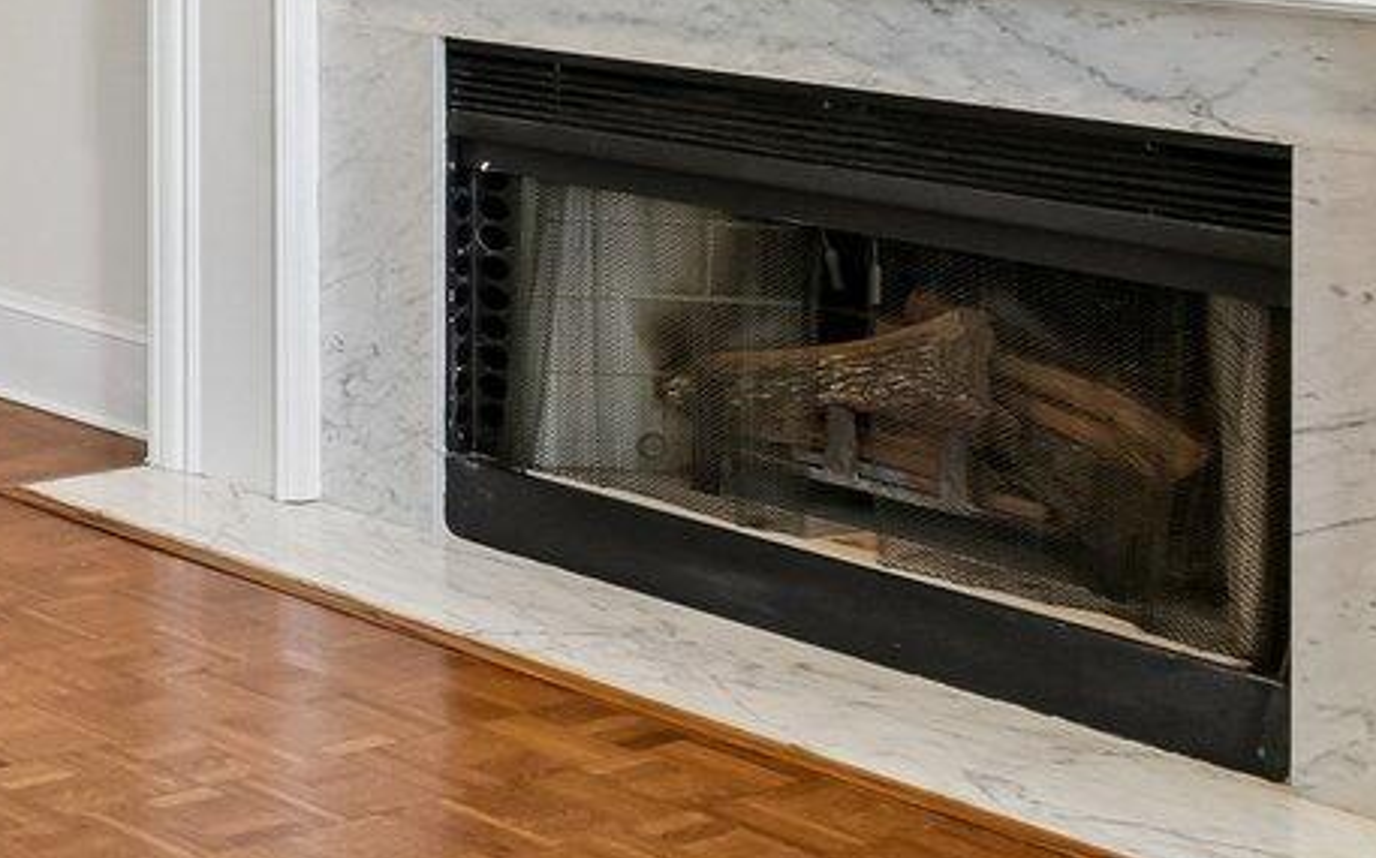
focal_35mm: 64
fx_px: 2399
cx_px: -1629
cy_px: -339
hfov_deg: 17.2
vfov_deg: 18.5
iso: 400
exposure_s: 1/15
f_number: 8
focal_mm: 14
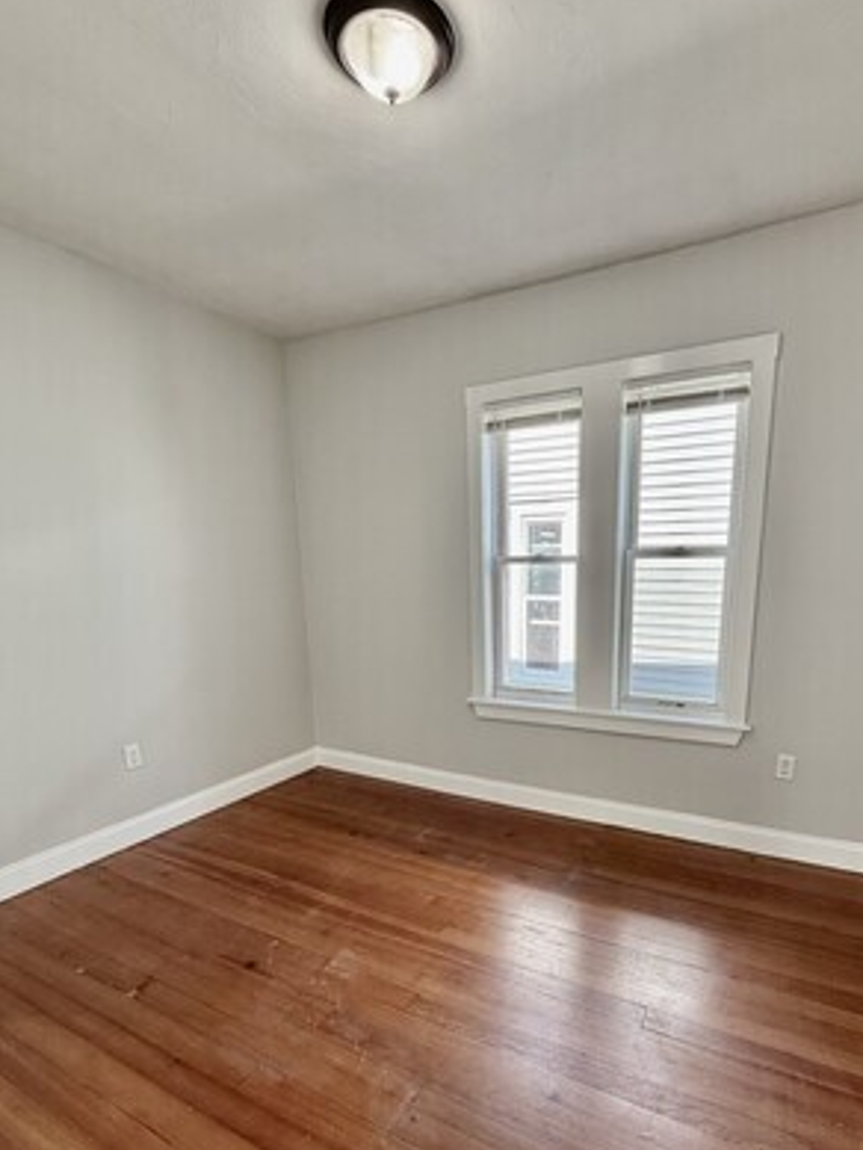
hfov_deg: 71.1
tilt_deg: -11.7
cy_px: 698
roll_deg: -0.4
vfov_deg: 86.5
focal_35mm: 18
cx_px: 501
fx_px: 598
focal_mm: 2.22
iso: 80
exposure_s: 1/120
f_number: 2.2
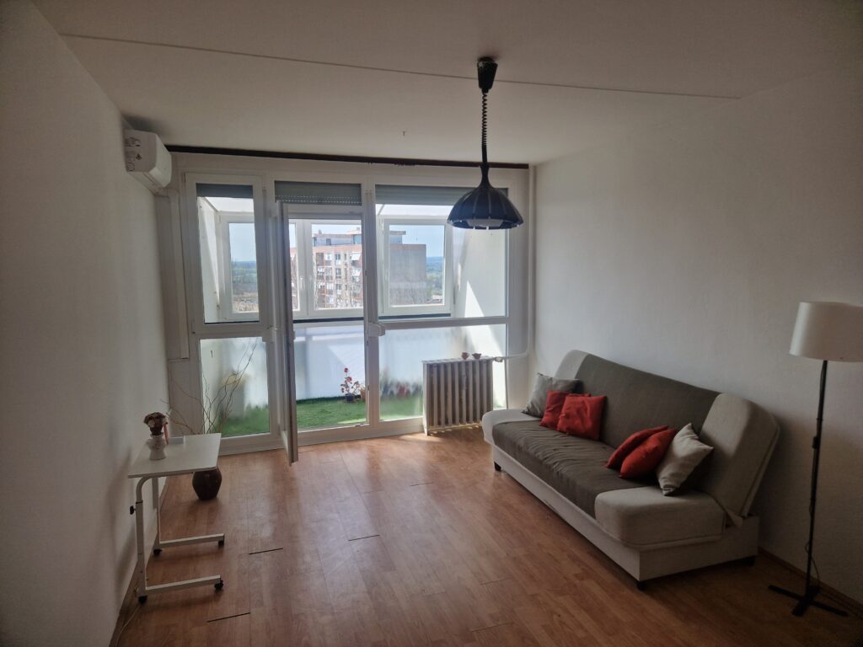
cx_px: 432
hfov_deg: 73.9
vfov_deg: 58.9
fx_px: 573
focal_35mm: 23
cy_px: 324
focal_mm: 5.4
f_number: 1.8
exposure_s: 1/498
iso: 50
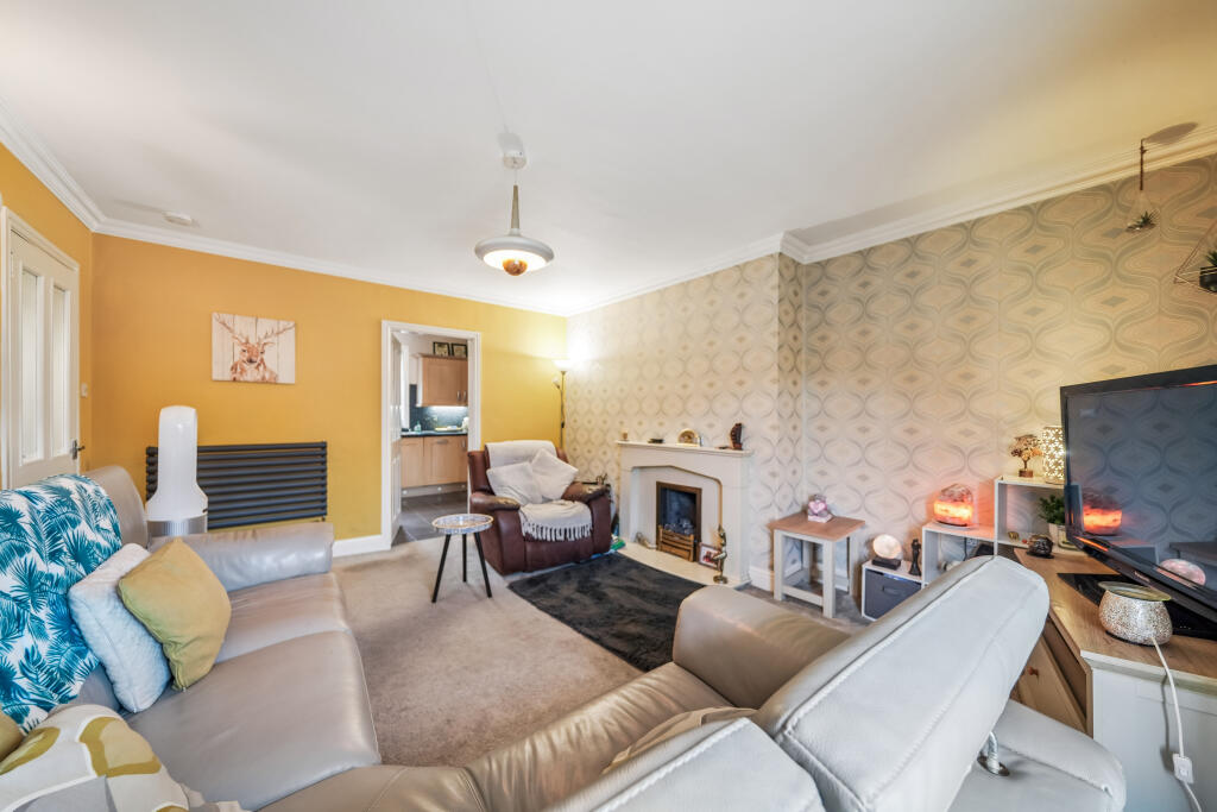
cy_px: 406
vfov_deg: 90.0
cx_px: 608
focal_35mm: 12
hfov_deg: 112.6
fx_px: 406
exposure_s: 1/25
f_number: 4
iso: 640
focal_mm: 12
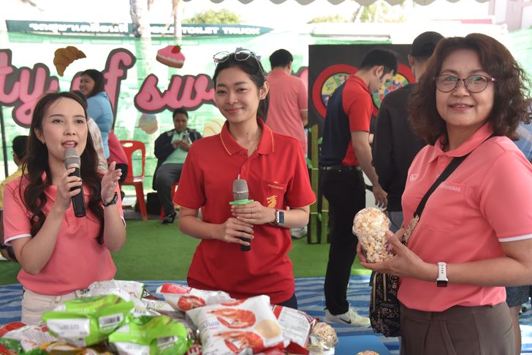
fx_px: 636
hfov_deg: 45.4
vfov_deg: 31.2
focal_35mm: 43
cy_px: 191
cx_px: 261
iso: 1250
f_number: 4
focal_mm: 38
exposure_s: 1/500
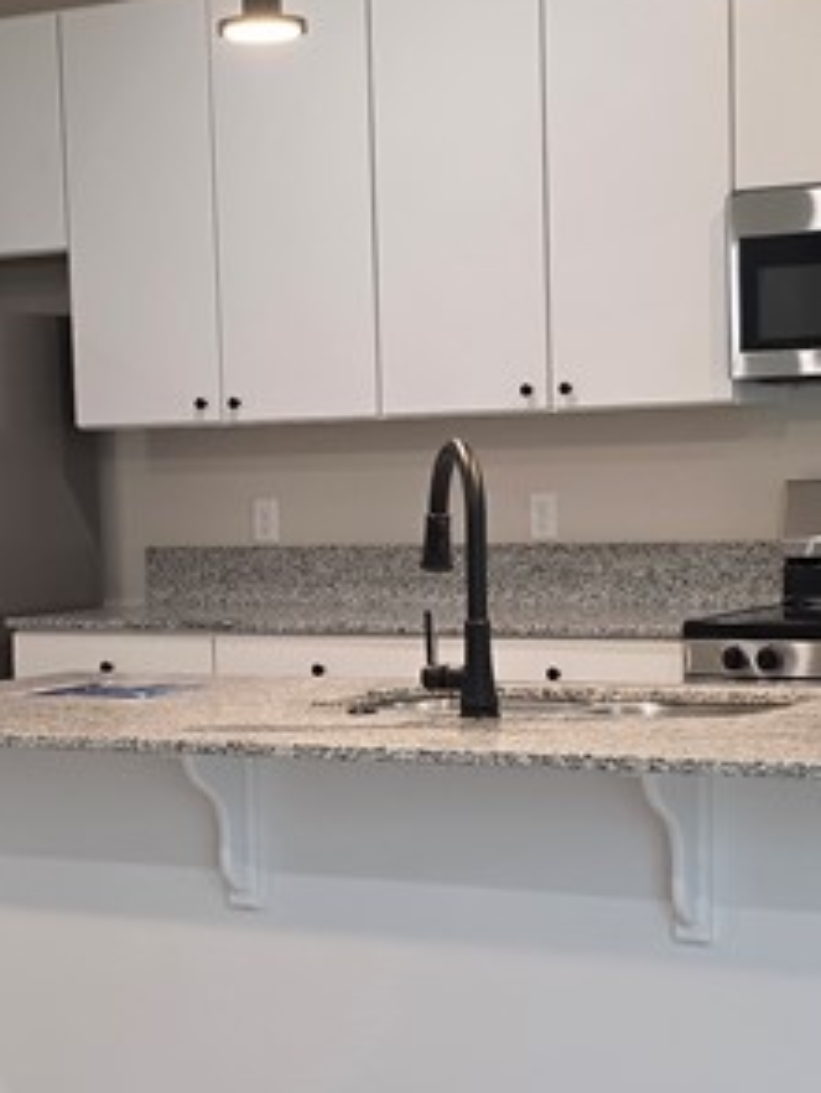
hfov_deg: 18.4
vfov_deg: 24.3
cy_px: 688
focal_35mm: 80
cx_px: 293
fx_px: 2526
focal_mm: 6.5
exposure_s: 1/120
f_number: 1.4
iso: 125
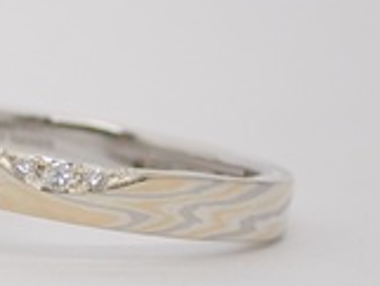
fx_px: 2516
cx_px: -135
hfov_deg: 8.5
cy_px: 214
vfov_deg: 6.5
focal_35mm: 229
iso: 200
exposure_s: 1/125
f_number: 4.3
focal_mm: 14.62
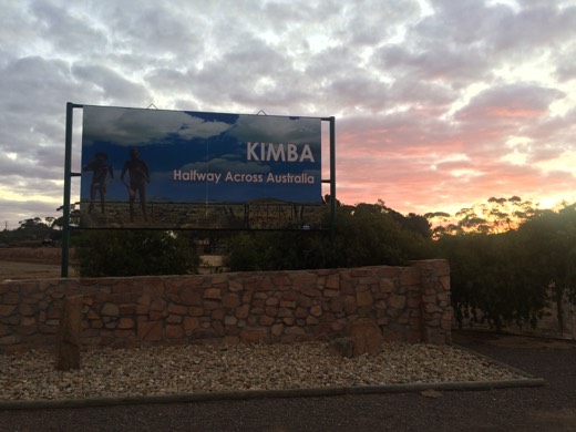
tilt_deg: +4.8
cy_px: 216
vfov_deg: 48.2
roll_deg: +2.1
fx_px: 483
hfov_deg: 61.7
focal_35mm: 29
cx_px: 288
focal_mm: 4.15
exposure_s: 1/40
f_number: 2.2
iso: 32
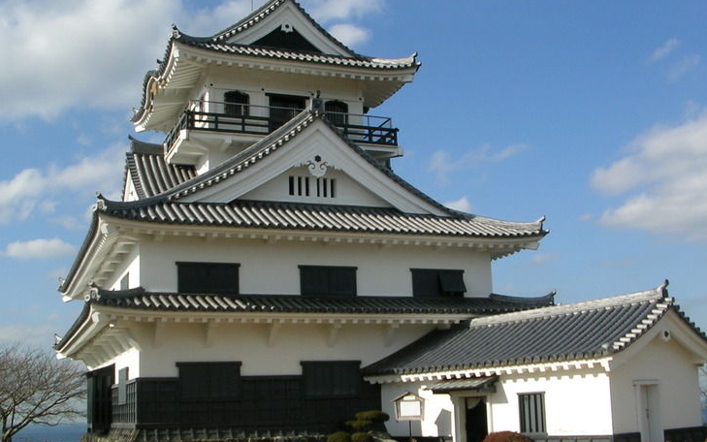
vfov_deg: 28.6
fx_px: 867
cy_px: 253
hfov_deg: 44.4
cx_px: 351
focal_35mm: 45
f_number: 5.6
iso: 50
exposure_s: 1/290
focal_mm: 5.8
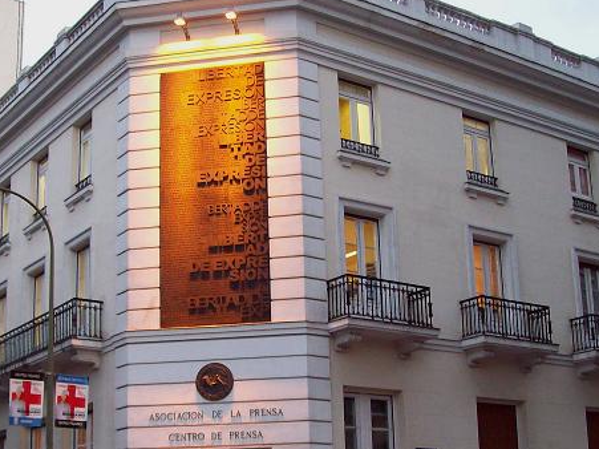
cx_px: 240
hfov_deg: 31.6
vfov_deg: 23.9
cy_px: 286
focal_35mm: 61
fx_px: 1055
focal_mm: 6
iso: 160
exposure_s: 1/10.1
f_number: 2.7
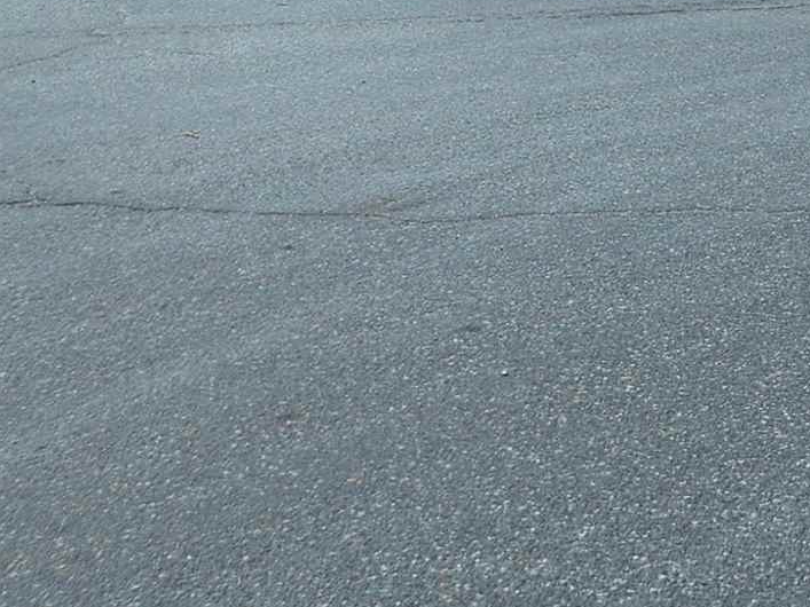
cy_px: -475
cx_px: 897
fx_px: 2340
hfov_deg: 18.8
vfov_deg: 13.3
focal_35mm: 100
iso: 20
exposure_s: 1/814
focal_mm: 5.4
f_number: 1.8
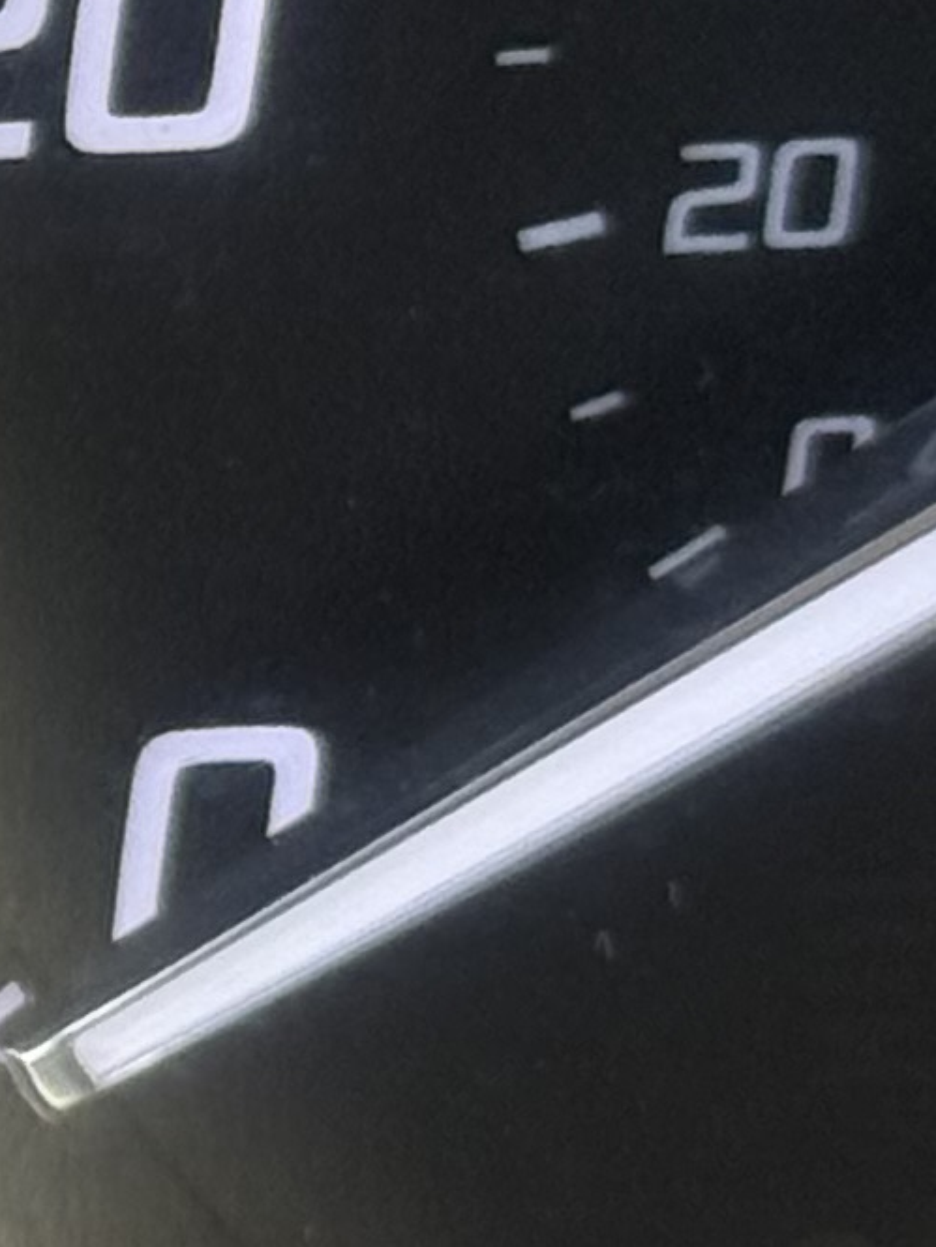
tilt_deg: -32.8
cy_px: 276
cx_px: -1555
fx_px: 10488
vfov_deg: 6.8
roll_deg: -1.4
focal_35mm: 291
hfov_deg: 4.9
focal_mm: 6.76
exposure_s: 1/225
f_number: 1.78
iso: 125
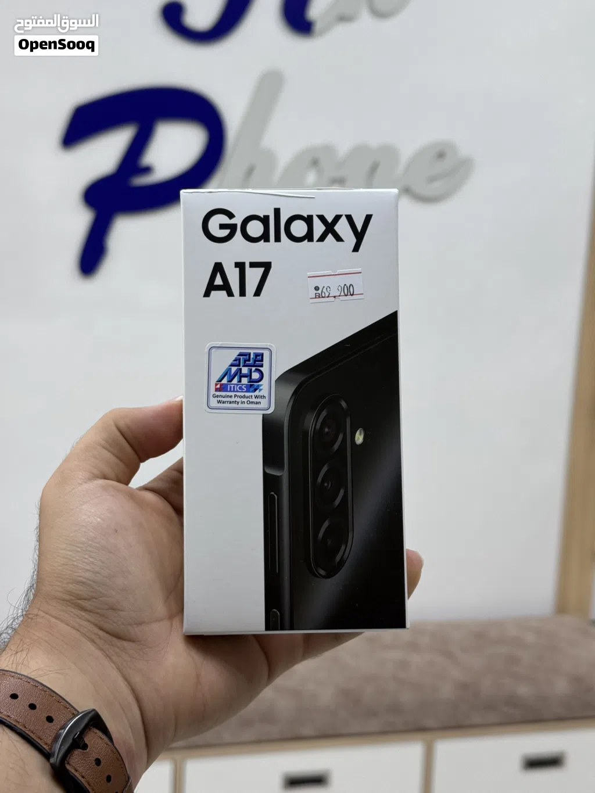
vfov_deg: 39.7
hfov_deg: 30.3
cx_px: 298
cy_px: 396
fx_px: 1100
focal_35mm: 48
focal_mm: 6.76
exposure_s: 1/121
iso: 50
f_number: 1.78
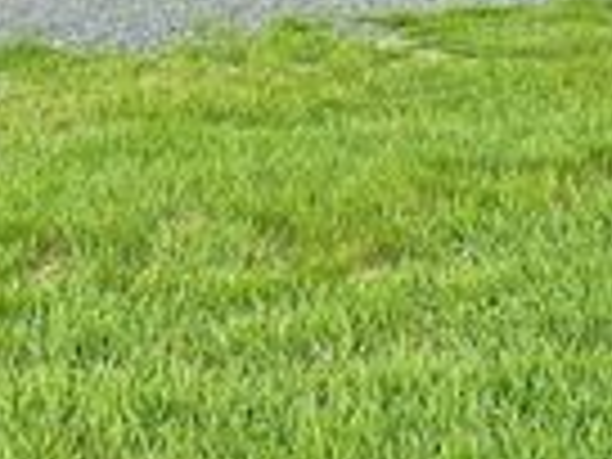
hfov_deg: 22.2
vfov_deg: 15.0
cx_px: 378
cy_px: -313
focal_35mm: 88
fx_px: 1556
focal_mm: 6.76
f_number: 1.78
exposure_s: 1/2370
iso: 100
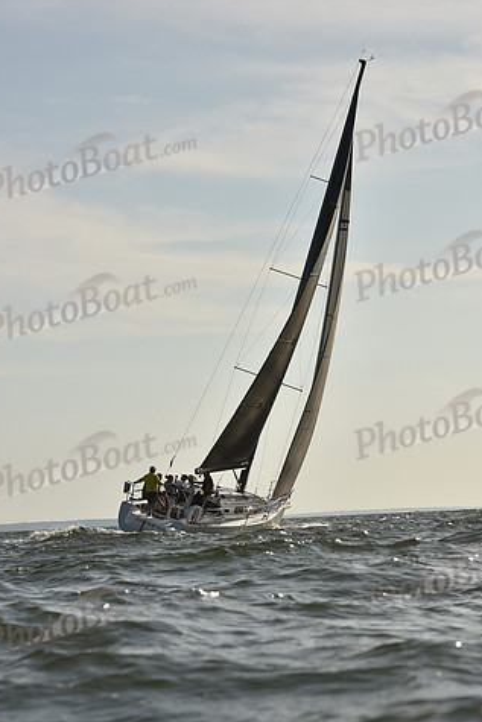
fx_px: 2328
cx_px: 276
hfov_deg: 11.8
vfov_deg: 17.6
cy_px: 363
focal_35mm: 116
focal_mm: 95
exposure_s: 1/1250
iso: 250
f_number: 5.6
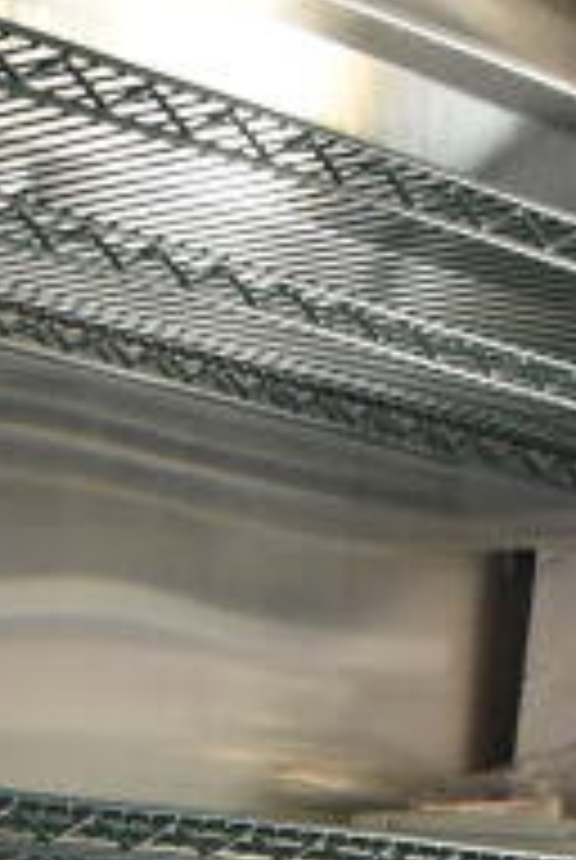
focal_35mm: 129
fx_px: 3085
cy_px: 1540
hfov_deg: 10.6
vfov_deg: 14.1
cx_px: 18
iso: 1600
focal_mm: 18
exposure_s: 1/100
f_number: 5
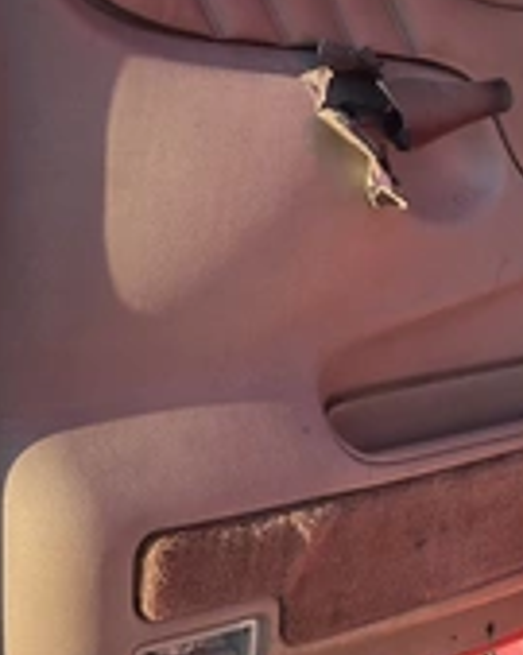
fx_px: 1298
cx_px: 302
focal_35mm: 67
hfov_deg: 22.8
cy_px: 147
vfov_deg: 27.8
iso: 25
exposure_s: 1/259
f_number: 1.8
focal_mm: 3
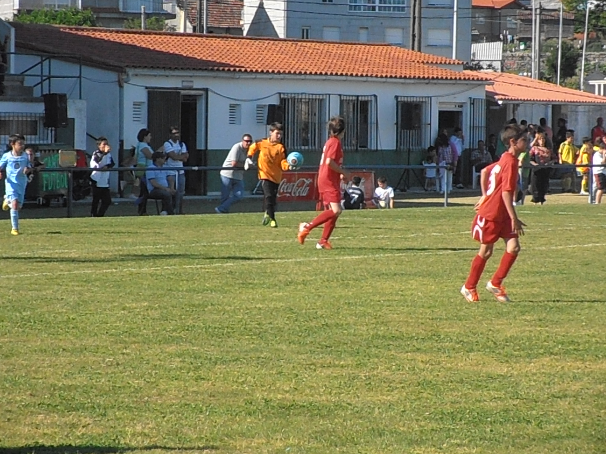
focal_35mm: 198
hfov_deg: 10.0
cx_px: 303
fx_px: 3466
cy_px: 227
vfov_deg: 7.5
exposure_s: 1/160
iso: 400
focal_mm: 35.05
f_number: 15
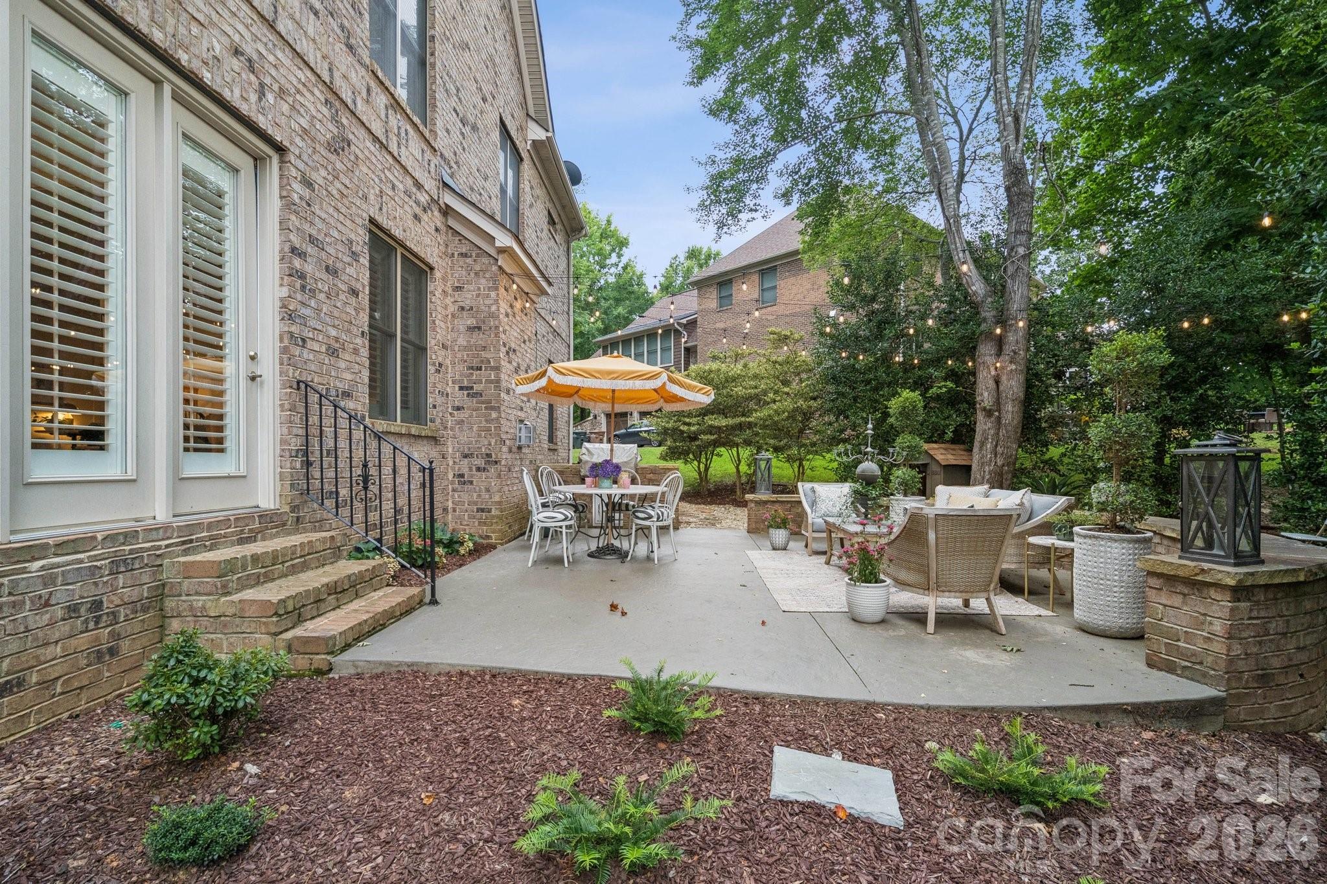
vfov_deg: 77.3
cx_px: 664
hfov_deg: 100.4
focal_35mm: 15
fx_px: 553
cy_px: 442
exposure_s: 1/160
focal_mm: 15
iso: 1600
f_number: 4
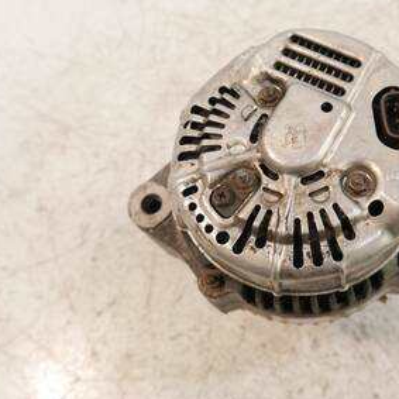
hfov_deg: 37.0
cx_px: 275
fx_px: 587
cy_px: 175
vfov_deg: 37.5
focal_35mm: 45
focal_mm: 15
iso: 1250
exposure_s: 1/125
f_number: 3.5
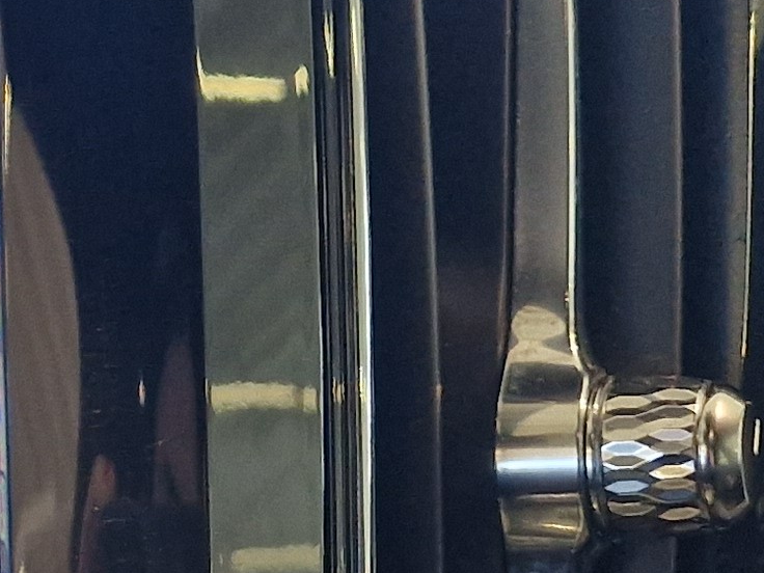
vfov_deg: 11.8
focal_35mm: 125
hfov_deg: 12.9
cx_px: -947
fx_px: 2759
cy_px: 463
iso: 160
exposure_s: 1/100
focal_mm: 5.4
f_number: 1.8
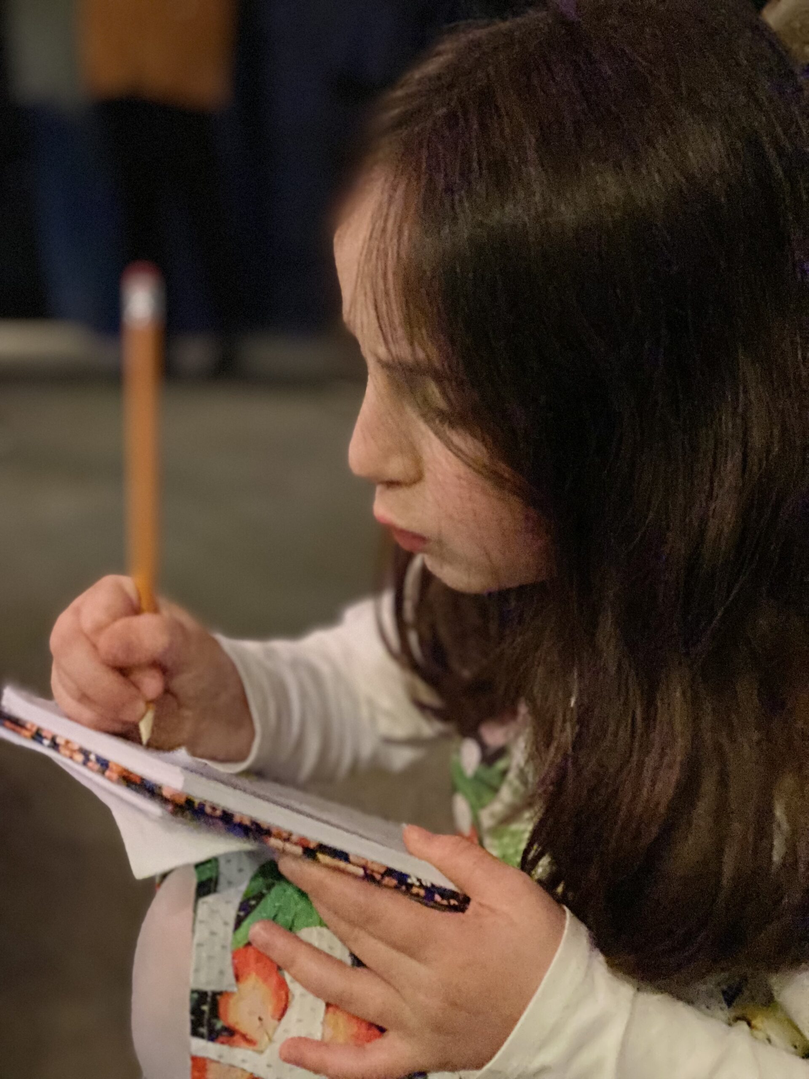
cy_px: 540
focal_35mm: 52
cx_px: 404
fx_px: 1620
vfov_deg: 36.8
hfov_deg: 28.0
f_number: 2
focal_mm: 6
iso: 1600
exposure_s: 1/14
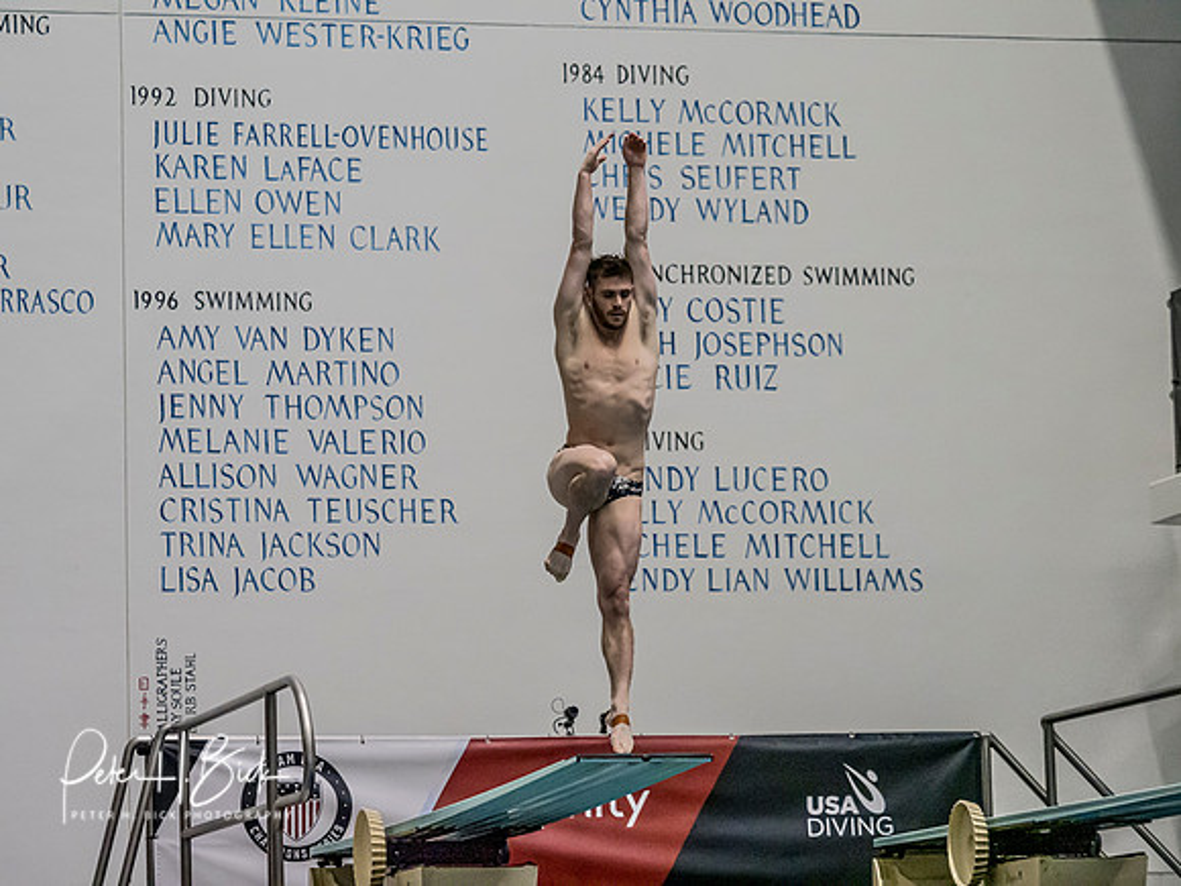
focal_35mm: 150
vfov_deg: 9.9
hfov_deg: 13.2
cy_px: 443
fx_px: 5118
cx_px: 590
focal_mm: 75
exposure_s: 1/1600
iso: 4000
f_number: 2.8
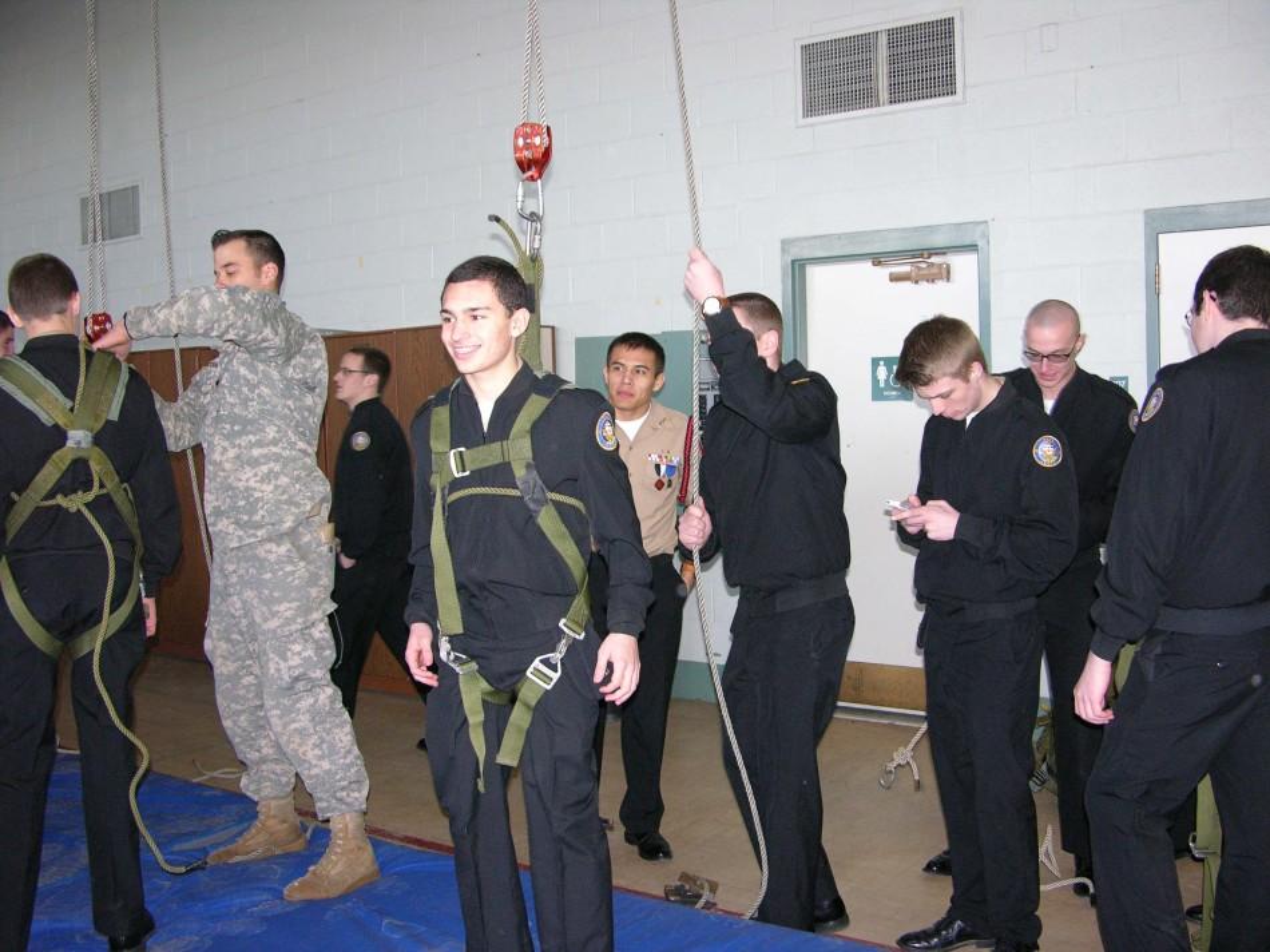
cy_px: 476
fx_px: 1284
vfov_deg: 40.7
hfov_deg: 52.6
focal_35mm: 35
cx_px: 635
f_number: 2.8
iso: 200
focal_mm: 8.9
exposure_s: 1/60.1
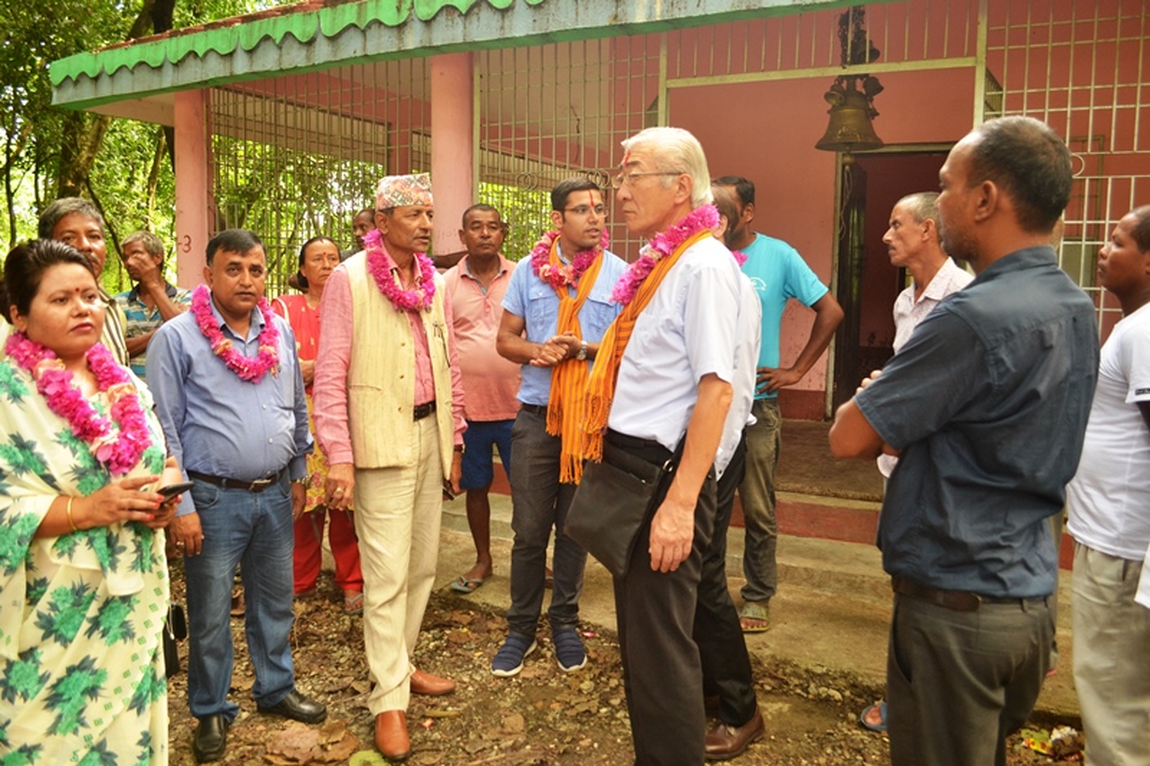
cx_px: 575
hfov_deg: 67.4
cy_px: 383
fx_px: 862
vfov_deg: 47.9
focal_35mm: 27
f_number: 3.5
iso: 400
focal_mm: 18
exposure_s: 1/50
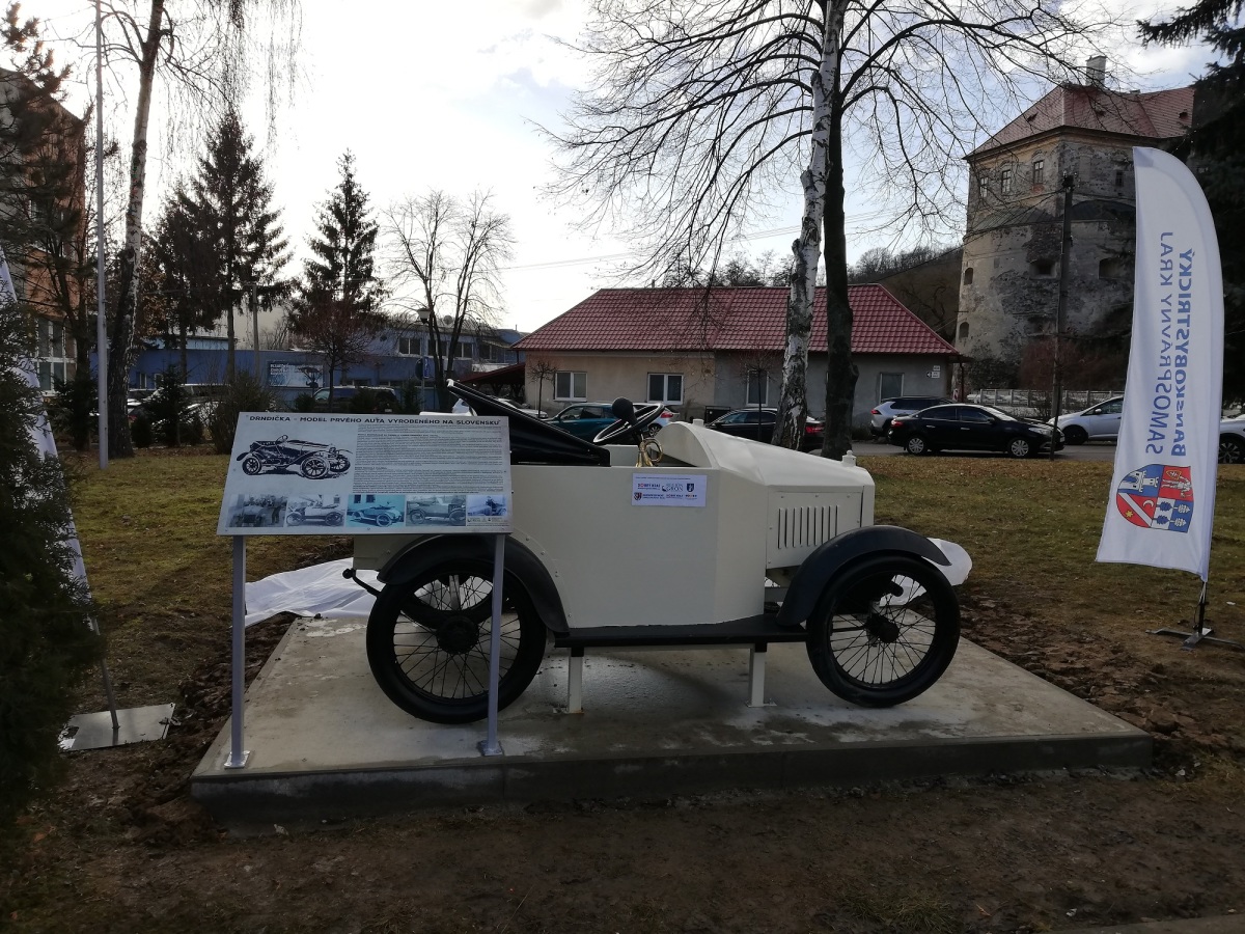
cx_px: 622
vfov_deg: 53.1
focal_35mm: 26
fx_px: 935
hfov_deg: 67.3
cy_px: 467
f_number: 2.2
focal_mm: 3.81
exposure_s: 1/553
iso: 50
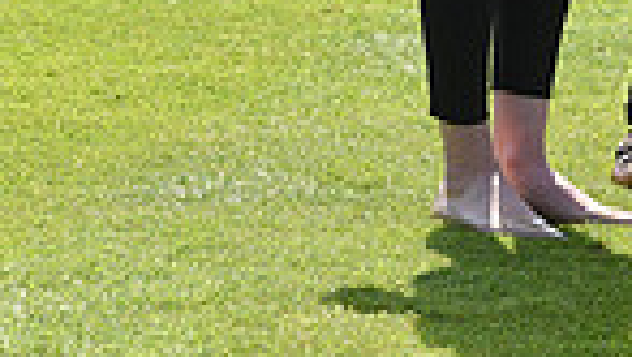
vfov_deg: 3.0
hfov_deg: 5.2
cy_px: -402
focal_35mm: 405
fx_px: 6793
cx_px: 1195
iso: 400
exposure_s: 1/1600
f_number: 5.6
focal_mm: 98
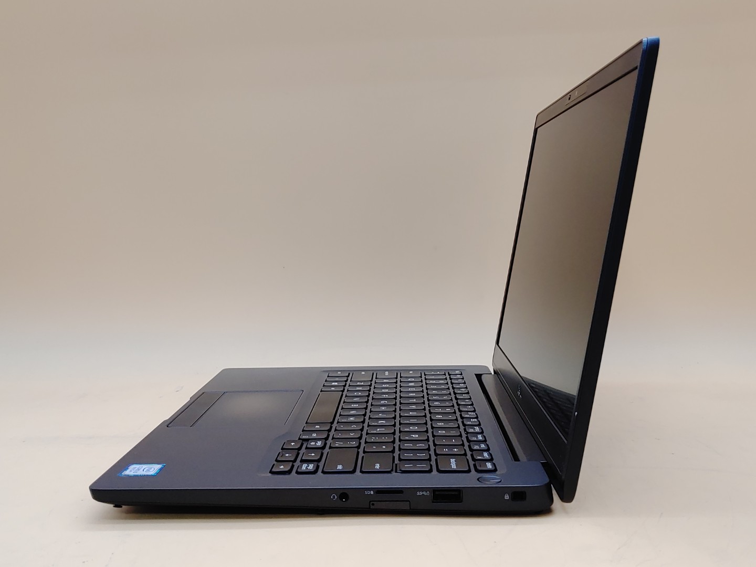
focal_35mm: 39
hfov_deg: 47.9
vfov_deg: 36.8
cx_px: 378
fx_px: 852
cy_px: 284
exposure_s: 1/120
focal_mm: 4.36
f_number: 1.8
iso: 50
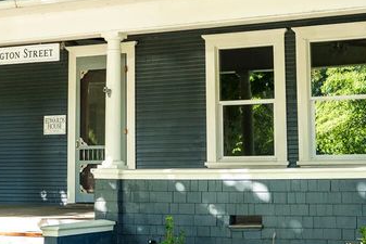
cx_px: 76
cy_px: 35
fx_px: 895
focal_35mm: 88
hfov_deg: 22.8
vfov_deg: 15.4
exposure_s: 1/320
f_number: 2.8
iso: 400
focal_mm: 28
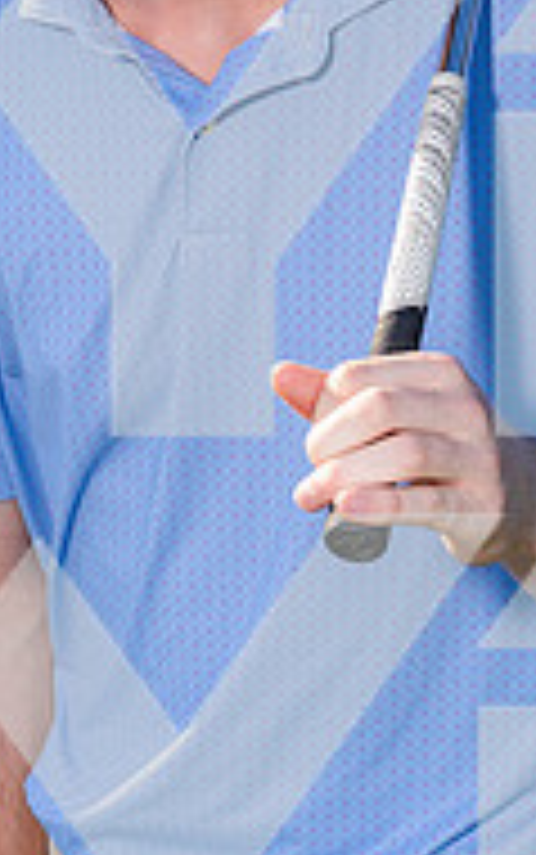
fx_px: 3944
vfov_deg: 12.3
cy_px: 212
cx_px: 456
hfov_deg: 7.8
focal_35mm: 169
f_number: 7.1
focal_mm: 42
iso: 250
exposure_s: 1/250
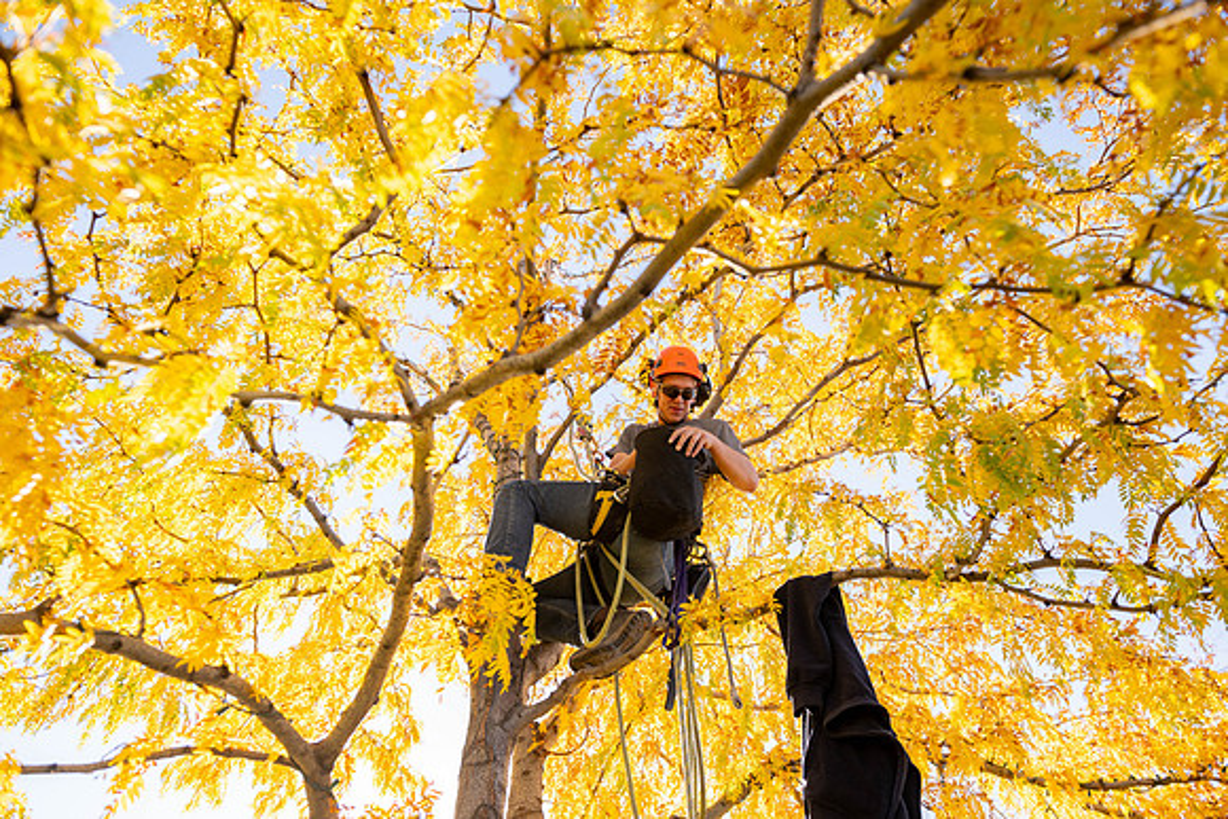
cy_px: 410
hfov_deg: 73.7
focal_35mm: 24
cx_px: 614
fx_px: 819
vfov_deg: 53.2
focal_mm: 24
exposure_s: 1/200
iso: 100
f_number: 4.5
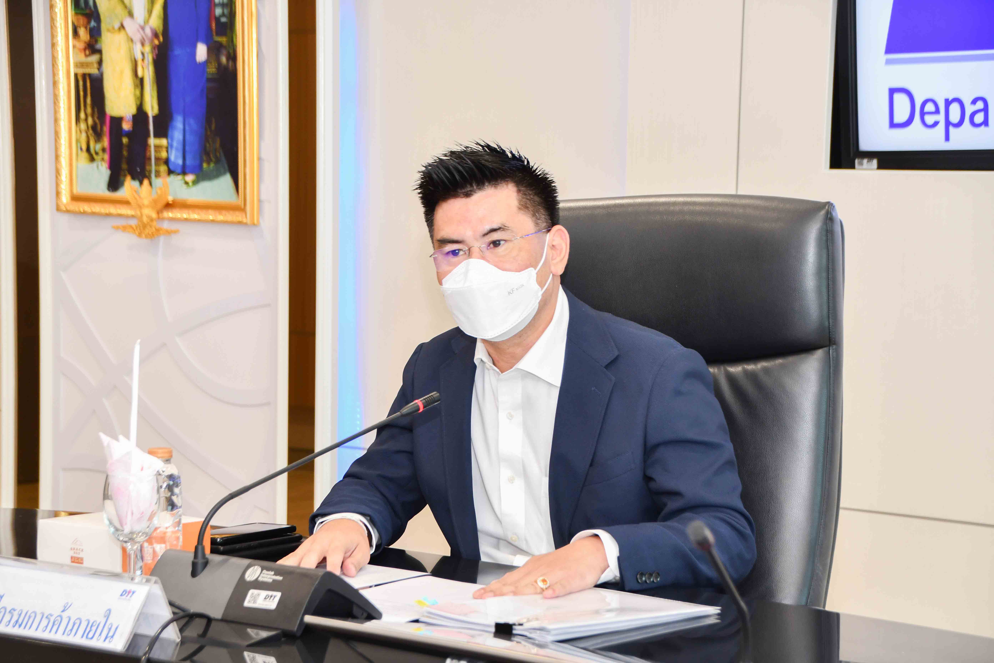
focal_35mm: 93
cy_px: 332
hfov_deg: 21.9
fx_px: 2568
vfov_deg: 14.7
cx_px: 497
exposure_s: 1/60
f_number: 5
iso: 720
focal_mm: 62
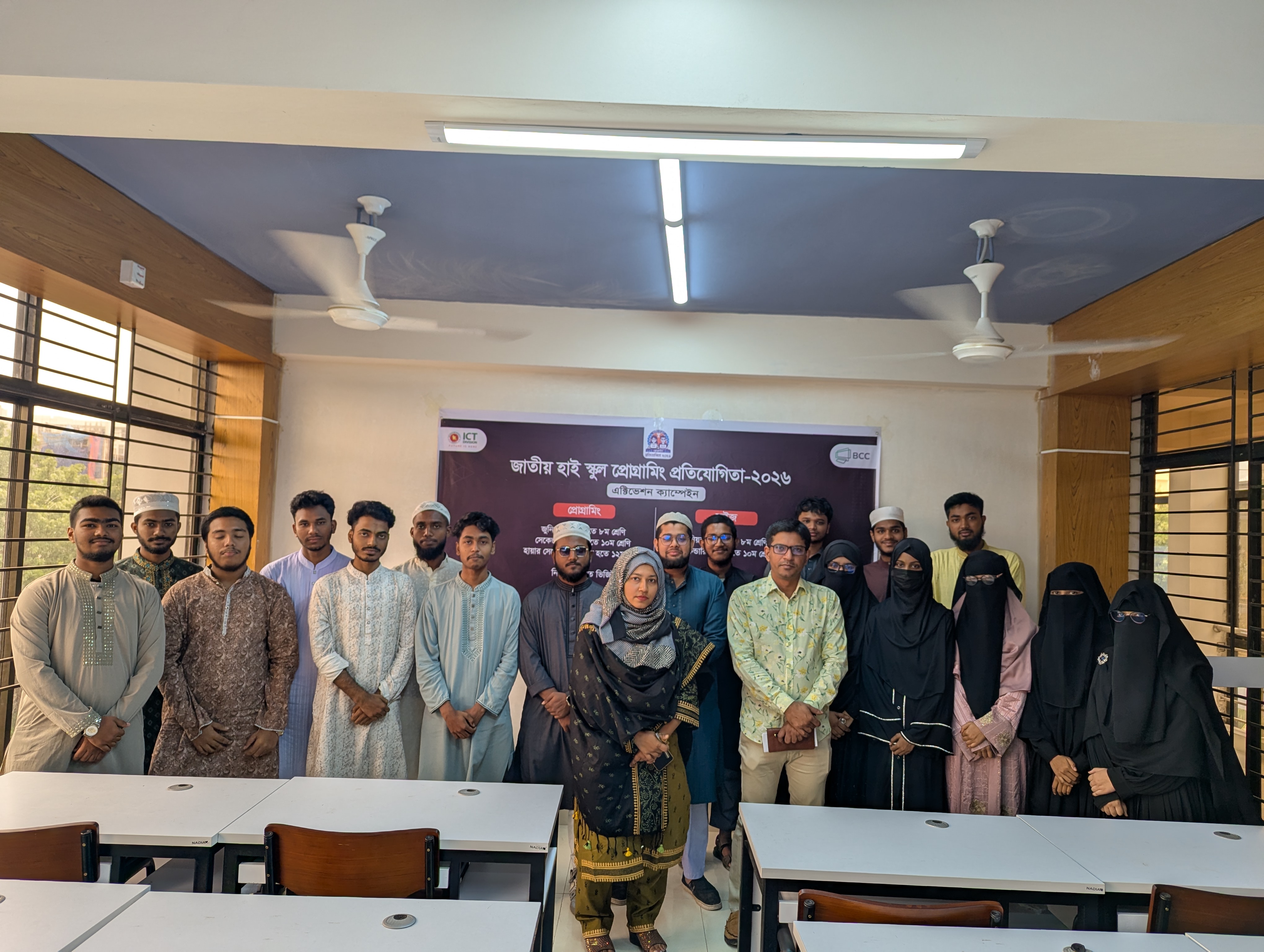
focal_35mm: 24
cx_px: 632
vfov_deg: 56.9
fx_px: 878
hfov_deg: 71.5
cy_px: 476
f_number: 1.85
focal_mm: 6.81
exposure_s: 1/100
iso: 53
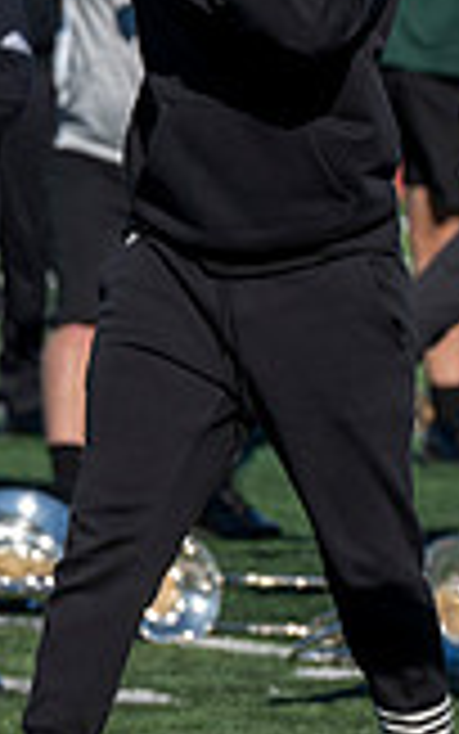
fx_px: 14478
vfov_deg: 2.9
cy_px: 151
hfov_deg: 1.8
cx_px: 936
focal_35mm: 724
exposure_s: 1/2000
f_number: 5
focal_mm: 200
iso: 200
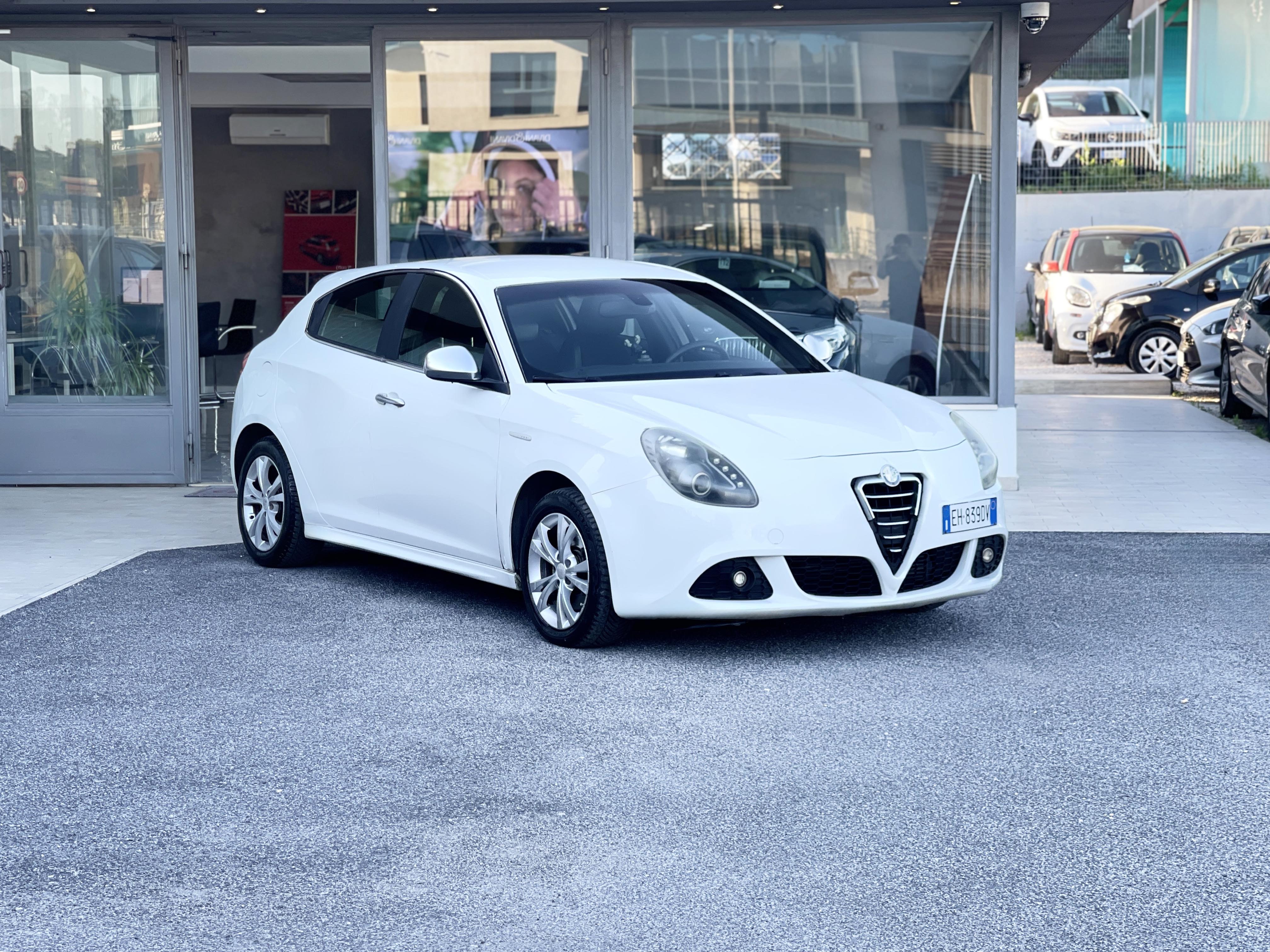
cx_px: 635
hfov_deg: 30.3
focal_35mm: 64
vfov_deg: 22.9
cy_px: 476
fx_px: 2348
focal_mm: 7.5
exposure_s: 1/121
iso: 32
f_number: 2.2
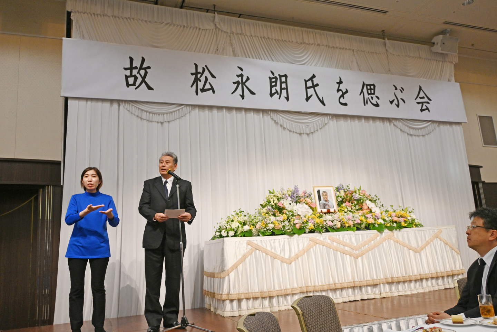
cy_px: 166
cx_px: 248
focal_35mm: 30
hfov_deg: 61.9
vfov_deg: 43.6
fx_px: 414
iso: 800
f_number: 3.8
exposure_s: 1/125
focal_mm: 20
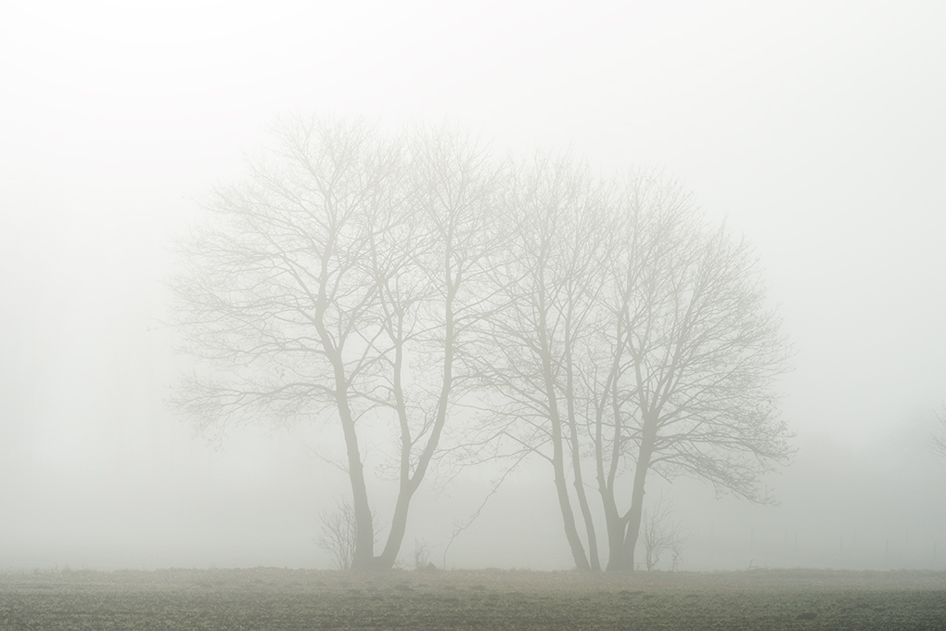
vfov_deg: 13.7
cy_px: 316
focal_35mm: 100
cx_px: 473
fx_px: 2628
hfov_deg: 20.4
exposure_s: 1/8000
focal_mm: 100
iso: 800
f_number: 5
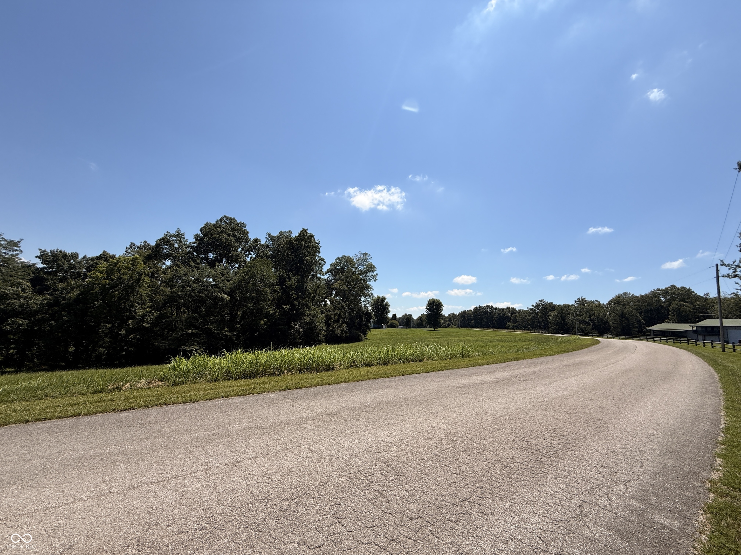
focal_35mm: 14
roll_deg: -2.7
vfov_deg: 85.7
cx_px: 370
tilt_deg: +9.2
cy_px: 278
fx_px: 300
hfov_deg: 102.1
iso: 50
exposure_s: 1/3460
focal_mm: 2.22
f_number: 2.2
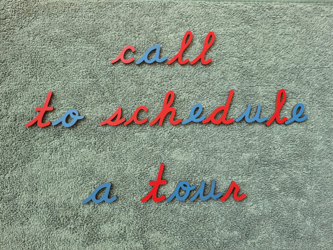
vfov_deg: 58.9
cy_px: 125
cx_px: 166
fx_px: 221
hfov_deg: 73.9
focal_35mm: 23
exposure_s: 1/180
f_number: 1.8
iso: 200
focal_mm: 5.4
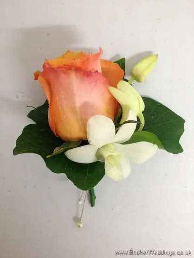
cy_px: 129
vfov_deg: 52.6
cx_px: 97
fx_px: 261
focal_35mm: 35
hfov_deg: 40.7
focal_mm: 4.28
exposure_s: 1/20
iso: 125
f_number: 2.4
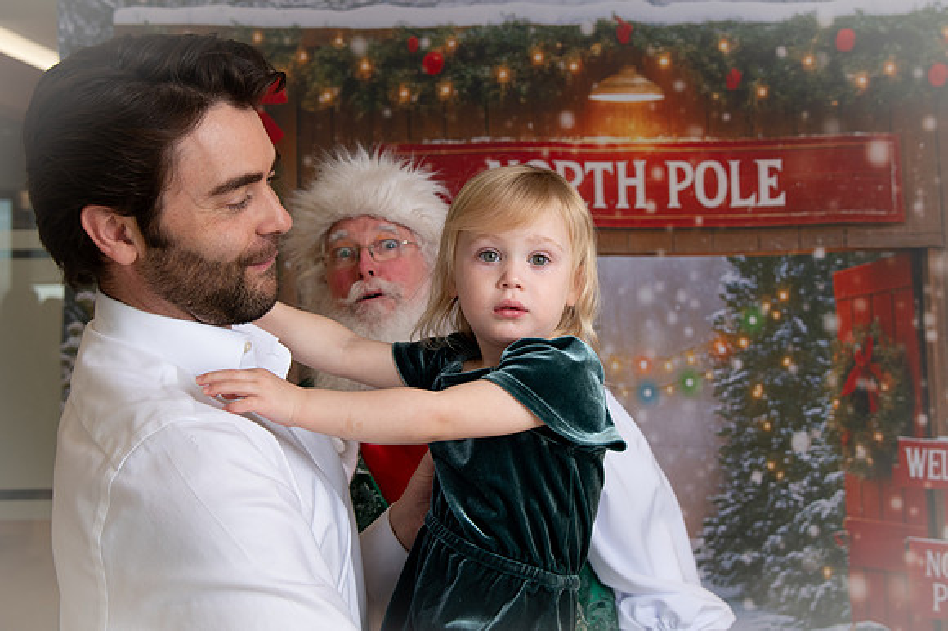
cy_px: 234
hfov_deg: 41.3
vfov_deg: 28.1
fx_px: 1258
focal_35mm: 48
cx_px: 496
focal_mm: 38
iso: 1000
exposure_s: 1/200
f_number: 5
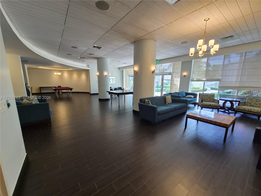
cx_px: 130
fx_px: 98
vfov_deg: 89.9
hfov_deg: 106.2
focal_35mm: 13
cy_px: 98
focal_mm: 1.74
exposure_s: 1/60
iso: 100
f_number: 2.2
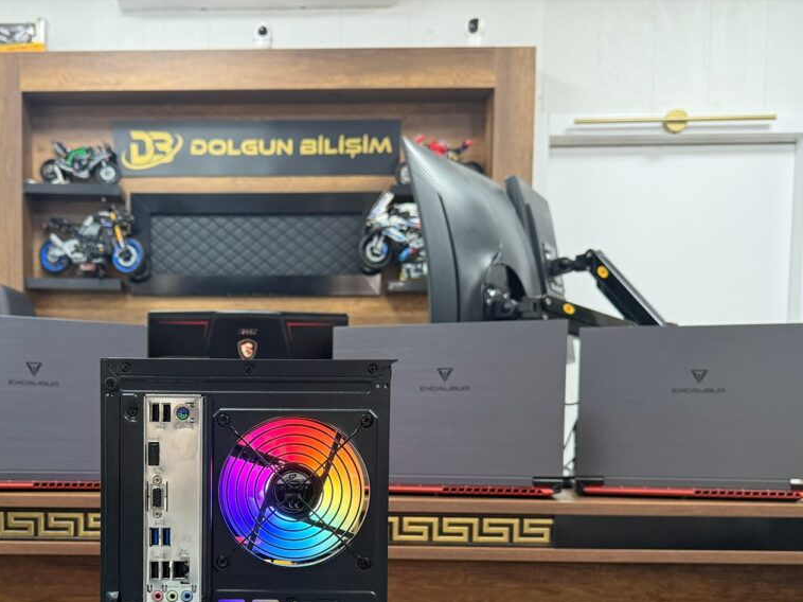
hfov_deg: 47.9
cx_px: 244
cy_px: 475
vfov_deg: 36.5
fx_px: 881
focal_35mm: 38
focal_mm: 6.76
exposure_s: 1/50
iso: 250
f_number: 1.78
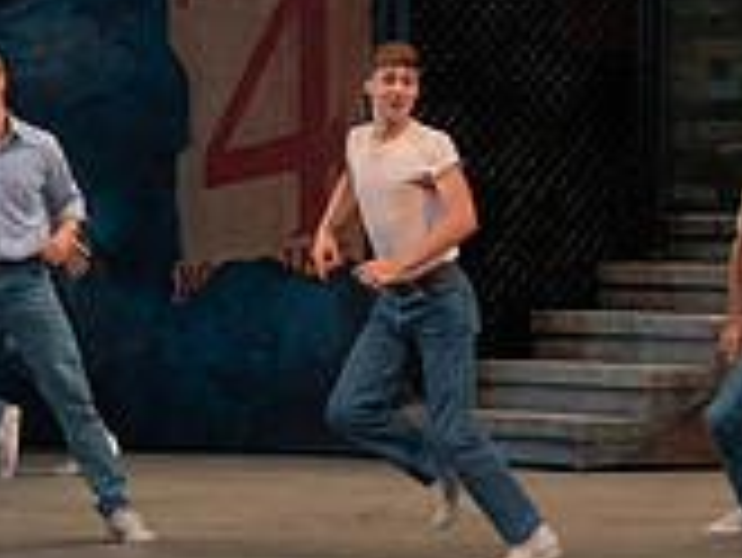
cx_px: 791
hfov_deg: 5.9
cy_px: -20
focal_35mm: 334
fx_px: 7165
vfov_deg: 4.4
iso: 3200
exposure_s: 1/400
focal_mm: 99
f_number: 4.5
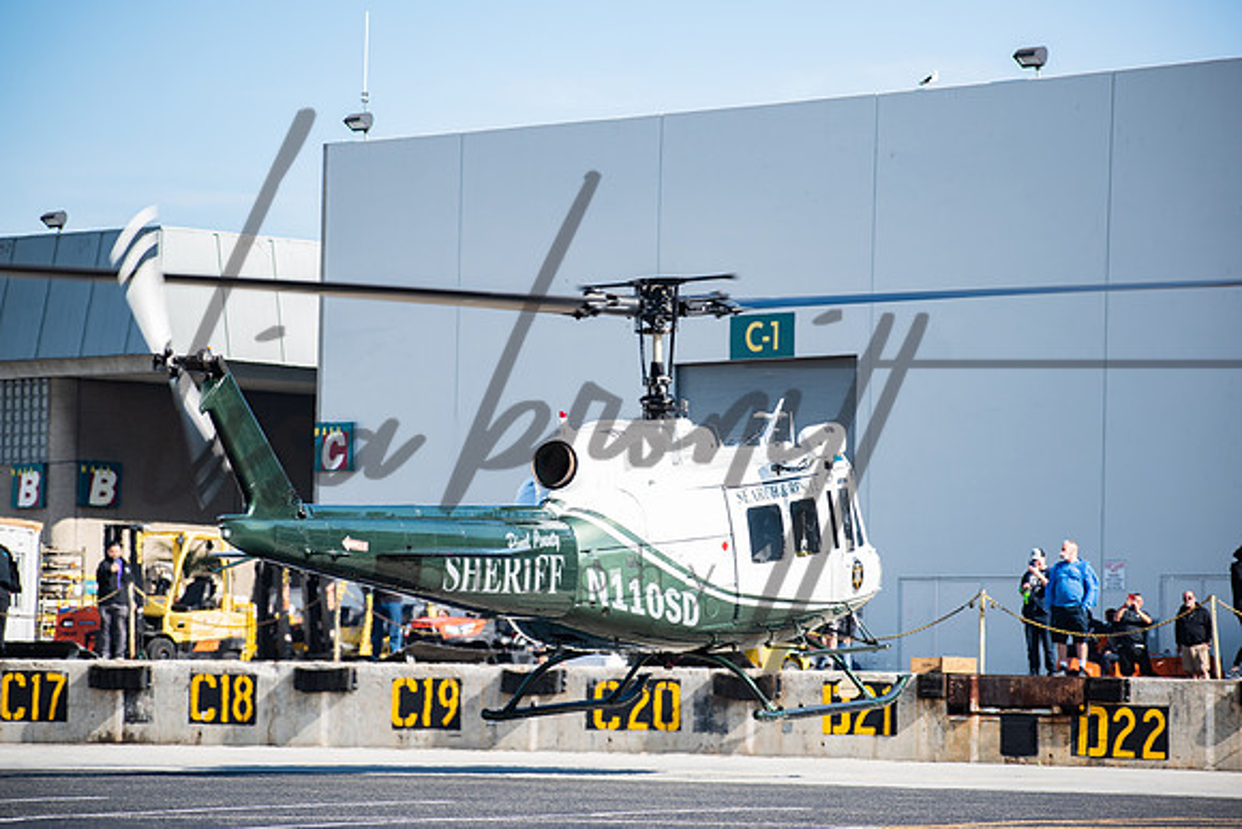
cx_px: 621
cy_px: 414
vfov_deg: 7.9
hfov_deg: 11.8
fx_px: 6004
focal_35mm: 174
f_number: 4.8
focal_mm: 116
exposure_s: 1/320
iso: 100
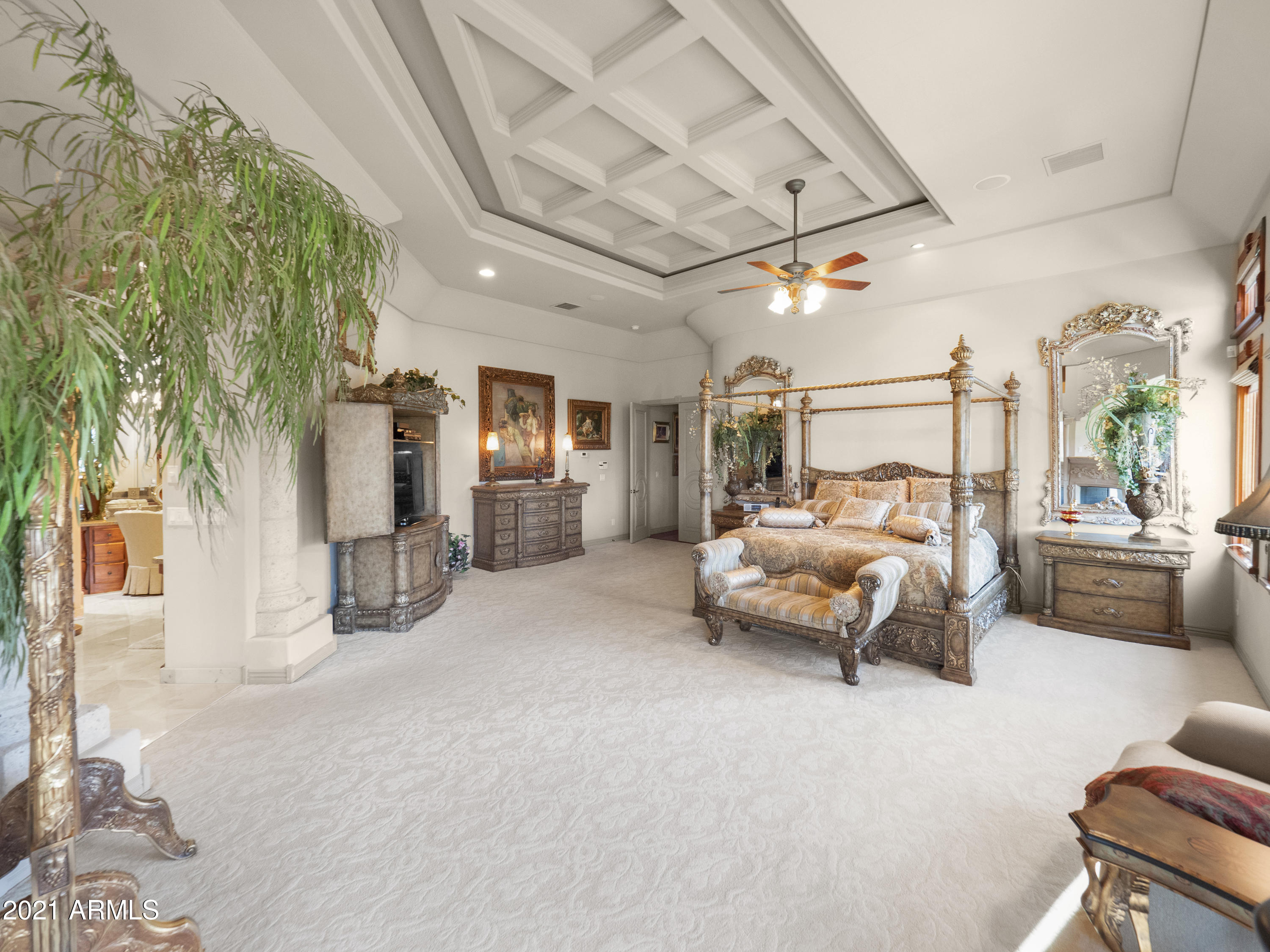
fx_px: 514
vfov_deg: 85.7
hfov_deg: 102.1
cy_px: 476
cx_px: 635
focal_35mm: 14
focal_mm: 7
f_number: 4
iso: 800
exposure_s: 1/15
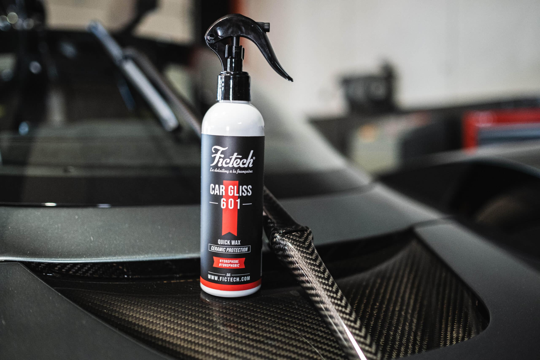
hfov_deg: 54.4
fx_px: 525
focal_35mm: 35
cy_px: 180
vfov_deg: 37.9
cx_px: 270
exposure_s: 1/100
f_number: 1.4
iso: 1600
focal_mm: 23
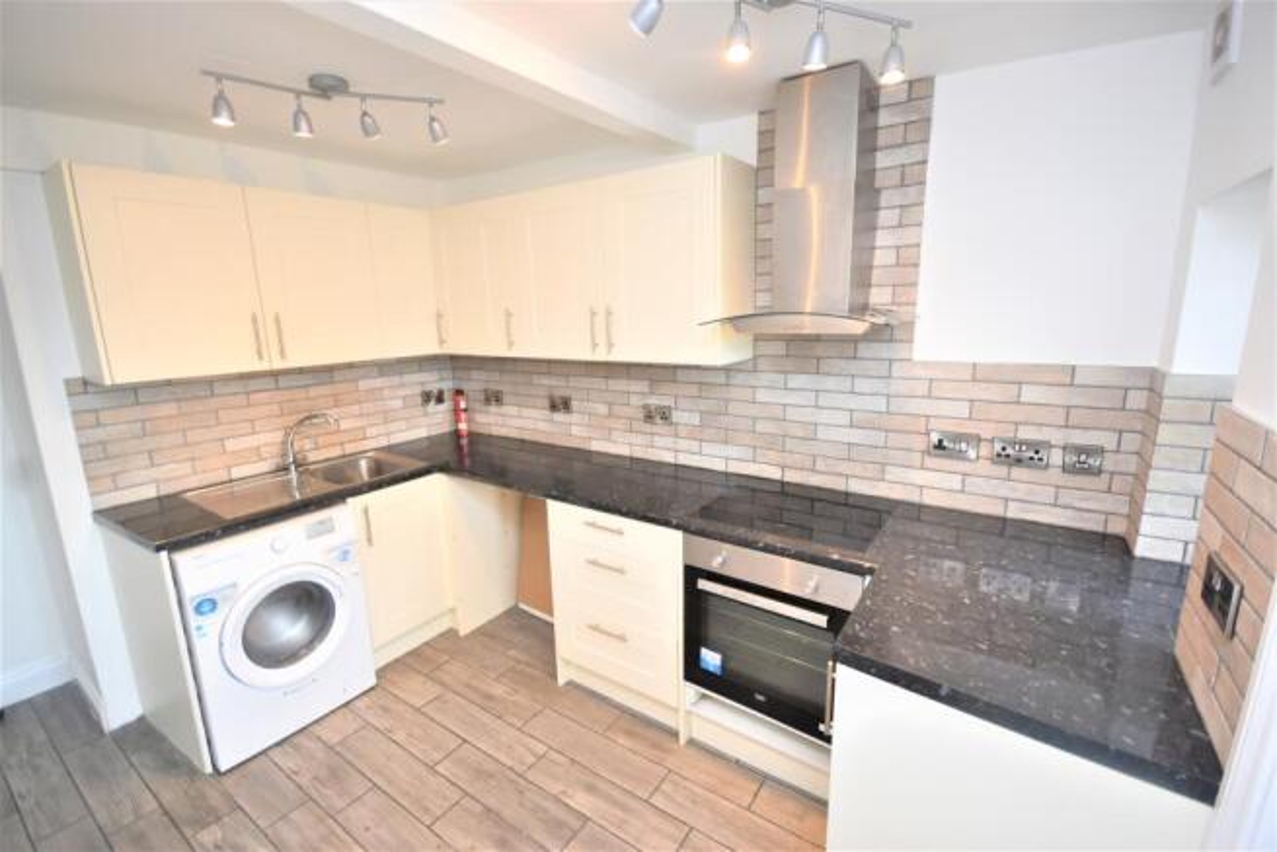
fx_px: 532
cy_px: 426
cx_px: 638
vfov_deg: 77.4
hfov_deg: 100.4
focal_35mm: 15
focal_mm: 10
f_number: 4
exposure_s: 1/125
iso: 800
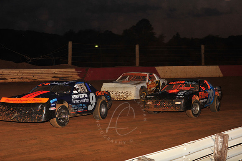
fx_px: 537
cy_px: 80
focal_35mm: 80
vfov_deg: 17.0
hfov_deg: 25.4
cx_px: 121
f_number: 6.3
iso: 1000
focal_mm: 80
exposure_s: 1/320
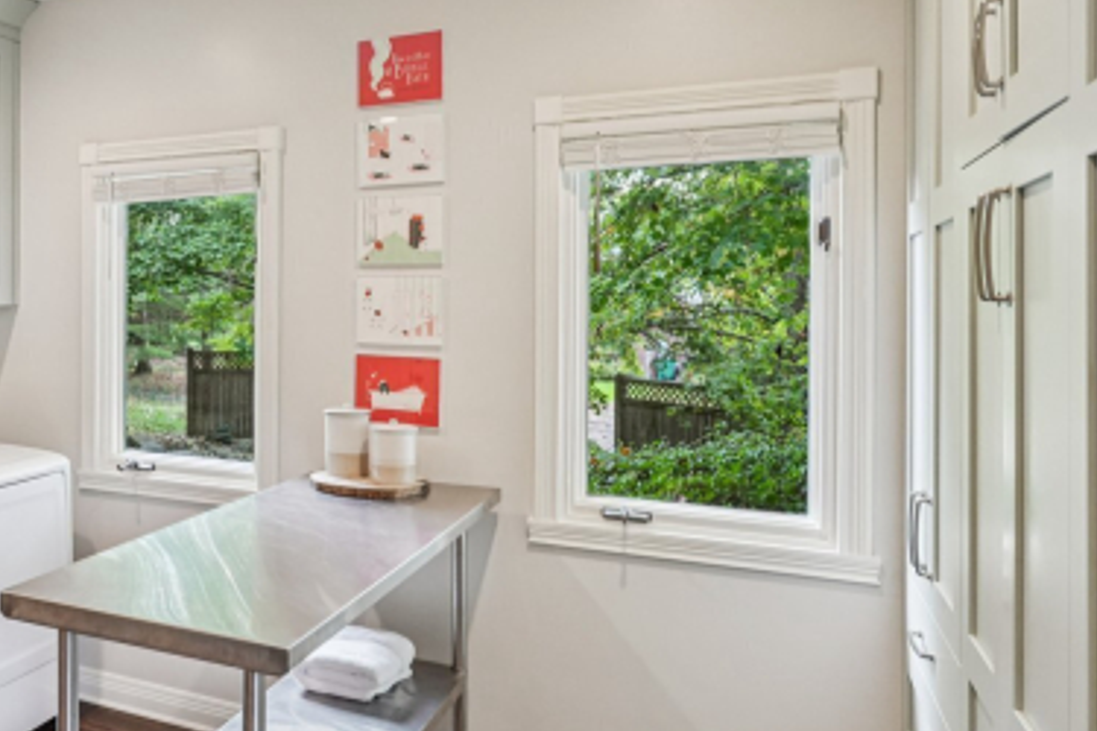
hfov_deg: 54.3
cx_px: 205
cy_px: 292
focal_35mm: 32
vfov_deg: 40.9
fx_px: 975
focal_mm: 16
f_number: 8
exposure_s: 1/30
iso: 800
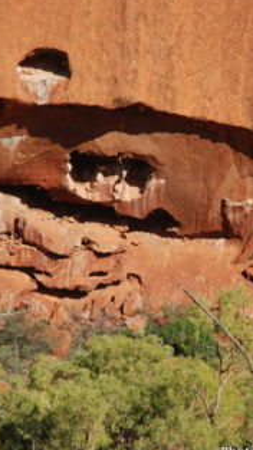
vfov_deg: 12.2
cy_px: 232
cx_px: 129
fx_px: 2100
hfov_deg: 6.9
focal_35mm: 176
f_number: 5
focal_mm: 70
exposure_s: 1/400
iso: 100
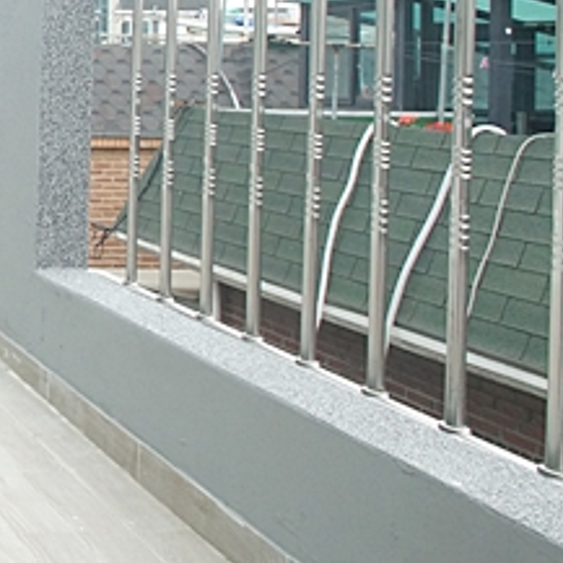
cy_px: 49
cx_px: -337
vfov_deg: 31.4
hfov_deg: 23.9
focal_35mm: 52
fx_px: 949
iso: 800
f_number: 9
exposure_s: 1/50
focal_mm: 11
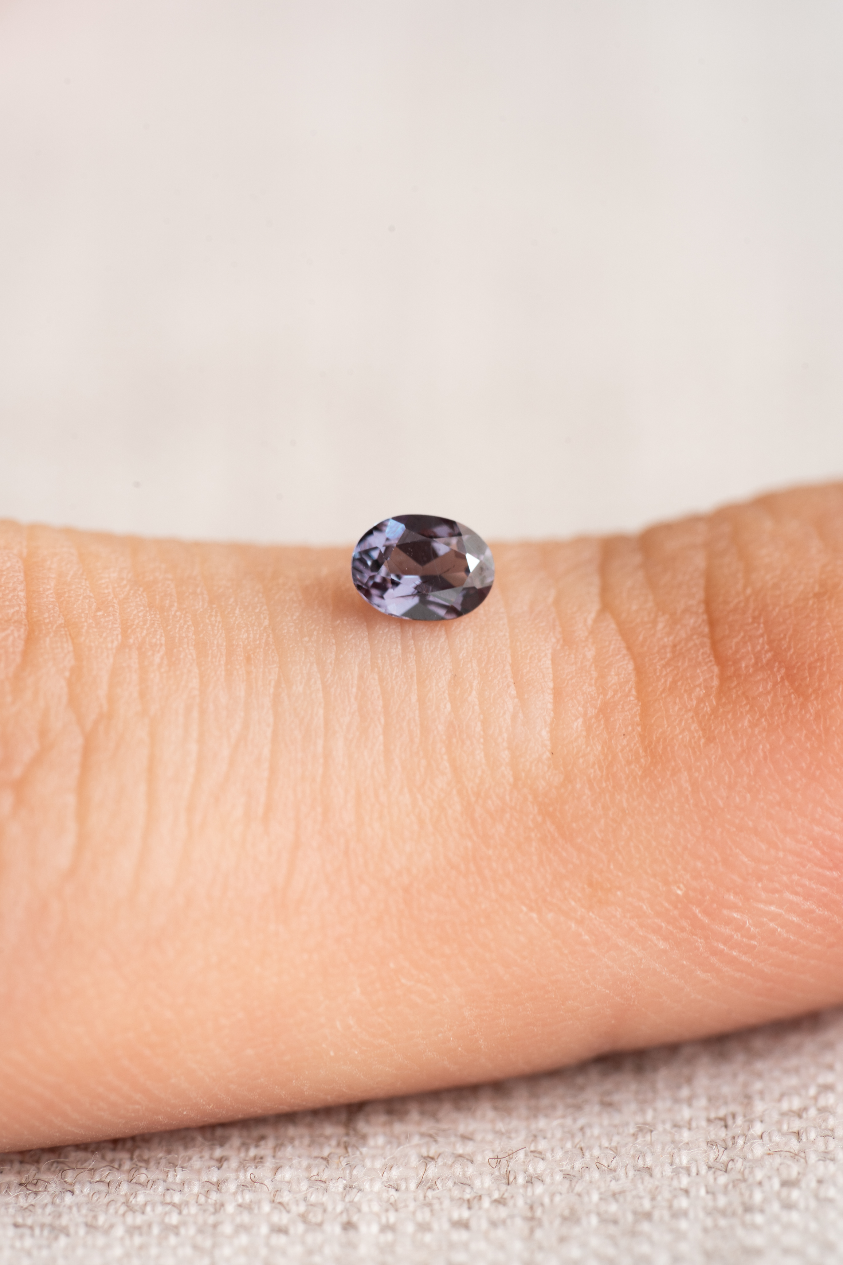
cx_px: 422
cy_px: 632
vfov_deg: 22.6
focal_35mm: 90
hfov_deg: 15.2
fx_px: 3161
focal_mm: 90
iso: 100
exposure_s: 1/2.5
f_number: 8
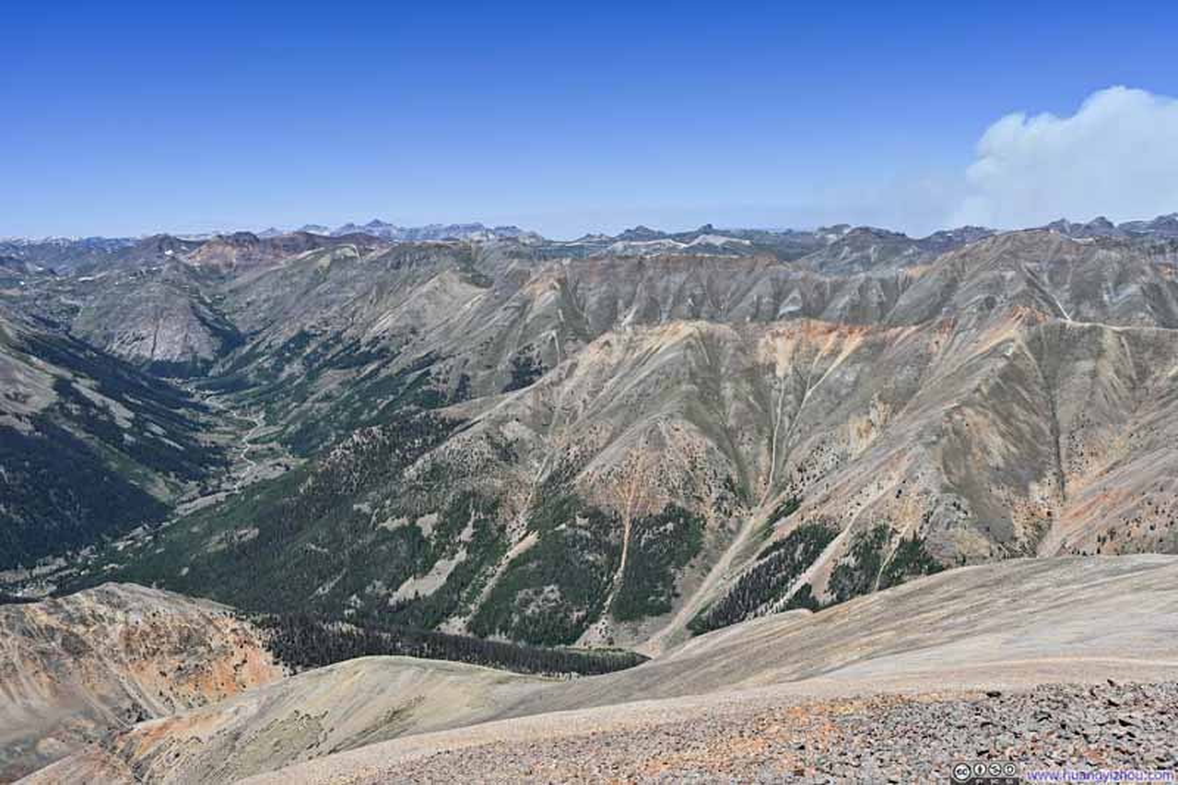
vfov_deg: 43.6
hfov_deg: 61.9
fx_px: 981
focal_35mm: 30
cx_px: 589
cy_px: 392
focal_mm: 30
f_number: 9
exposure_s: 1/320
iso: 64
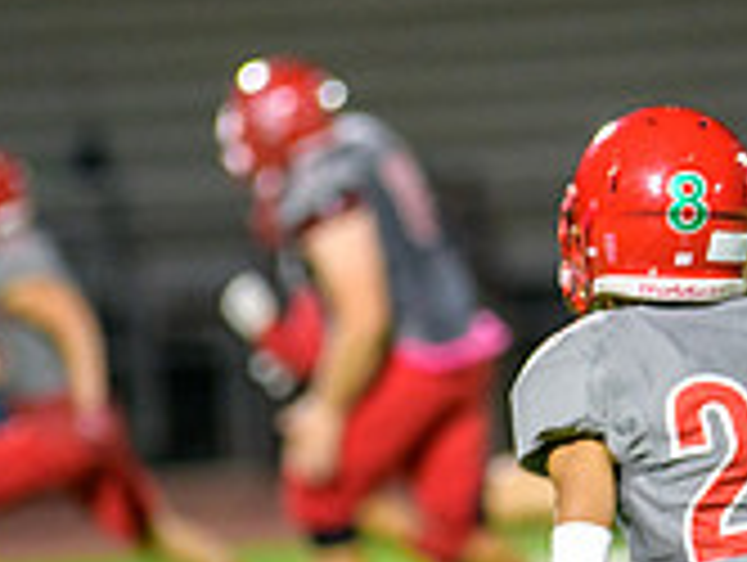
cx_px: 666
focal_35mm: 672
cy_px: 411
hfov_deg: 2.9
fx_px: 14522
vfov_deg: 2.2
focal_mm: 200
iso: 1600
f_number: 2.8
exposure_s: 1/250
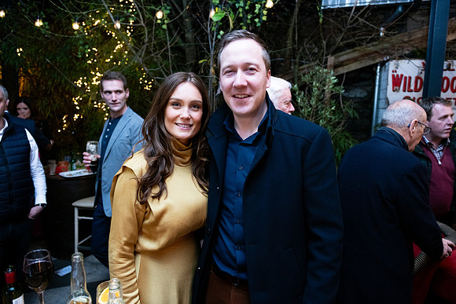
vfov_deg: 53.2
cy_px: 152
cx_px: 228
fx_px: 304
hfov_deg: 73.7
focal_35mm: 24
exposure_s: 1/160
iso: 640
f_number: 3.5
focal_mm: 24
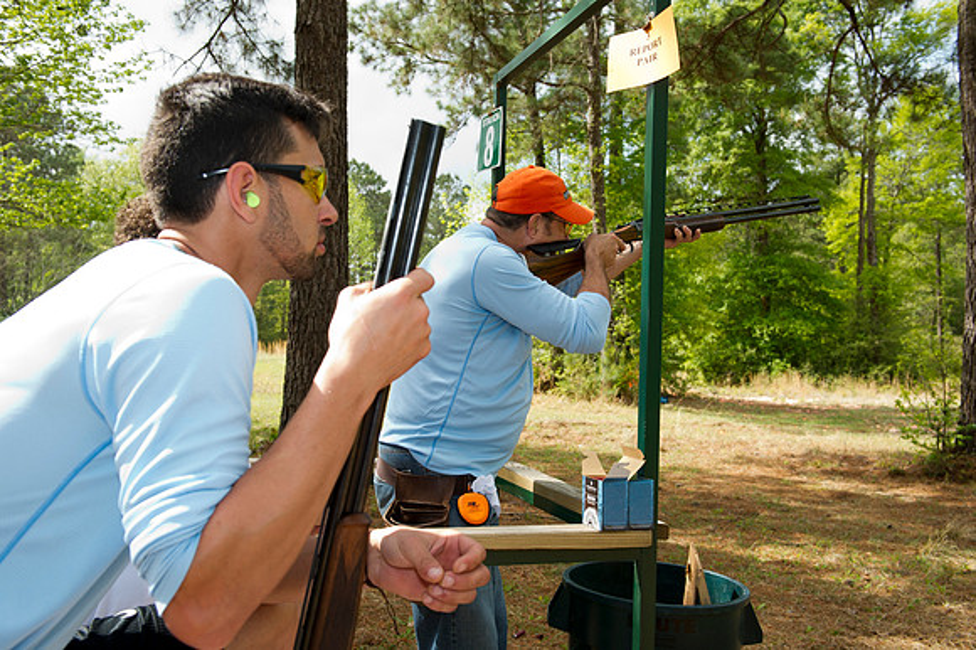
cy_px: 325
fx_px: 921
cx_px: 488
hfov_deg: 55.8
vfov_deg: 38.8
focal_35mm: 34
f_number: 7.1
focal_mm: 34
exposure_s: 1/250
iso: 400
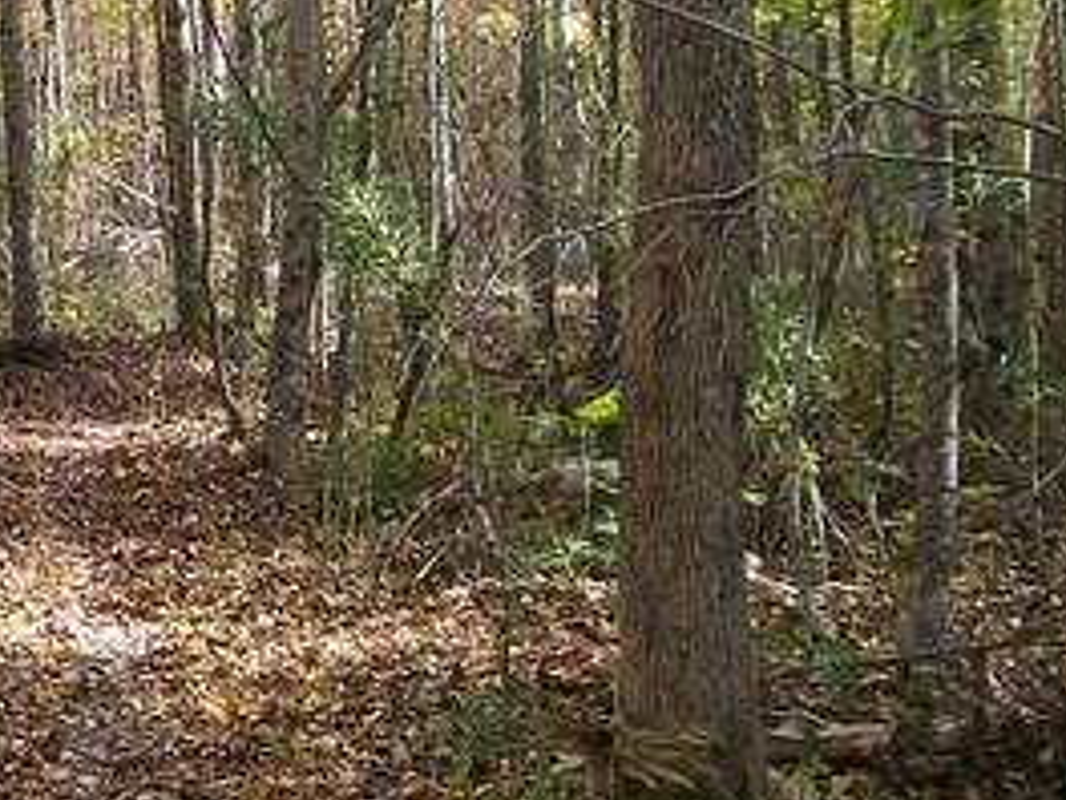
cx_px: -149
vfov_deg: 14.7
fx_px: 2987
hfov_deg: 19.3
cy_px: -168
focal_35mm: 97
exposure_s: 1/176
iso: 80
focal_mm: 6
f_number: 2.7
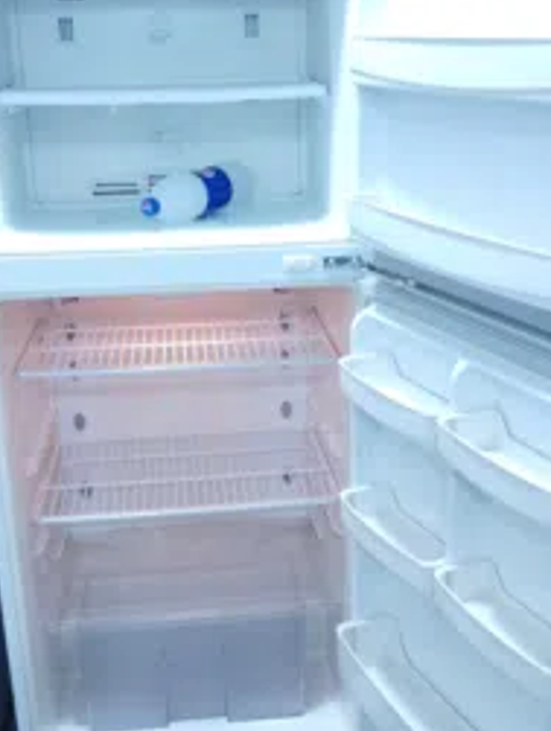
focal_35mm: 46
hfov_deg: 31.6
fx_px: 974
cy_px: 384
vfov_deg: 41.2
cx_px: 289
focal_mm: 4.25
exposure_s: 1/33.3
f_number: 1.8
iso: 366
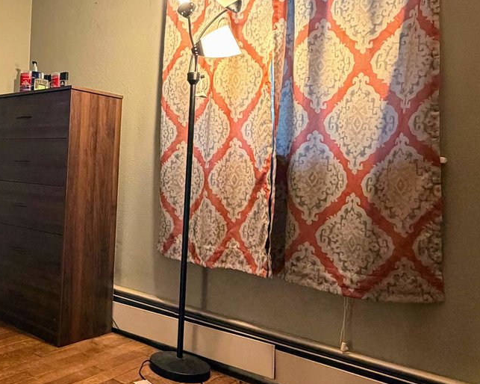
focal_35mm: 34
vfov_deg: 43.2
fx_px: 483
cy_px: 160
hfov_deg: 45.7
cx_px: 15
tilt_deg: +0.0
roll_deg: -2.5
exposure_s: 1/60
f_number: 2.2
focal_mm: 2.22
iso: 320
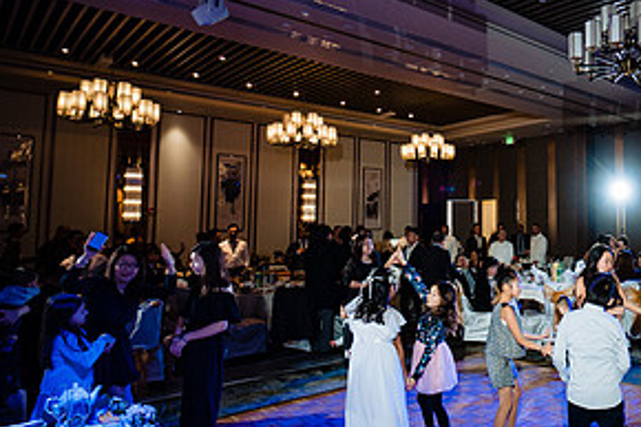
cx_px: 539
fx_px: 498
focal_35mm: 28
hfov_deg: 58.8
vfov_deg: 46.3
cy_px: 194
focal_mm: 14
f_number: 2.8
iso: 800
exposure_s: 1/160
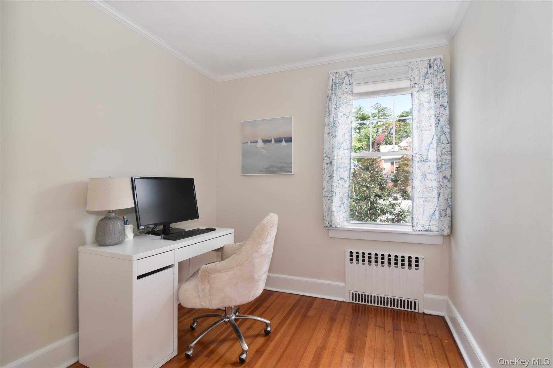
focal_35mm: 16
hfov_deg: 95.0
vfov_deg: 72.0
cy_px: 184
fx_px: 253
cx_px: 276
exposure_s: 1/125
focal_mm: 11
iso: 640
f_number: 11
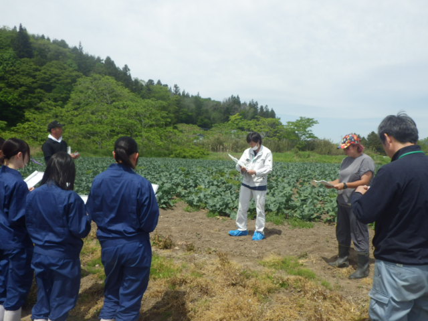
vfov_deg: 49.7
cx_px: 214
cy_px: 160
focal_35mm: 28
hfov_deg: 63.4
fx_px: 346
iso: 125
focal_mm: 5
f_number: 4.2
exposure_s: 1/1000
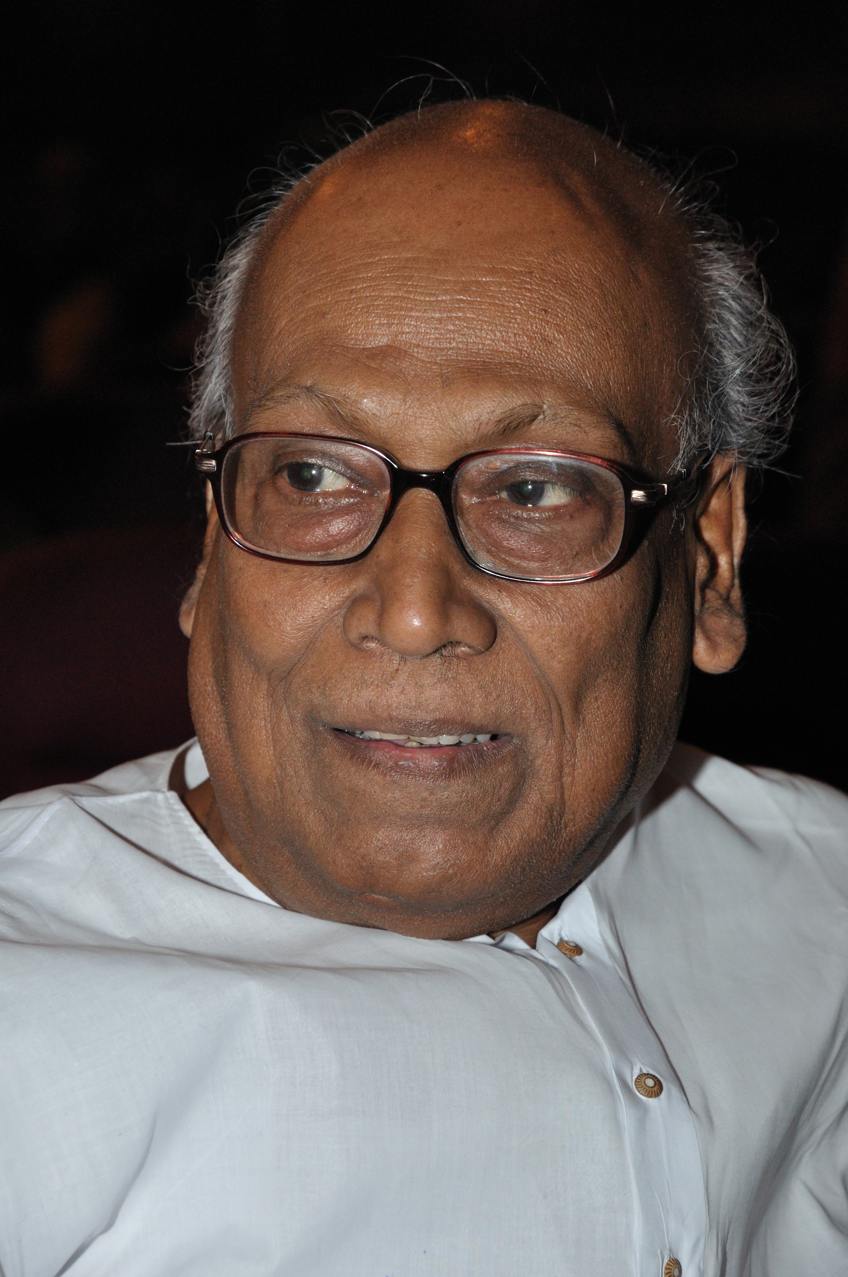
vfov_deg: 16.1
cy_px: 638
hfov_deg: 10.7
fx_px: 4516
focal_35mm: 128
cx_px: 424
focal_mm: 85
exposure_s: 1/30
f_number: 5.6
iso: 400
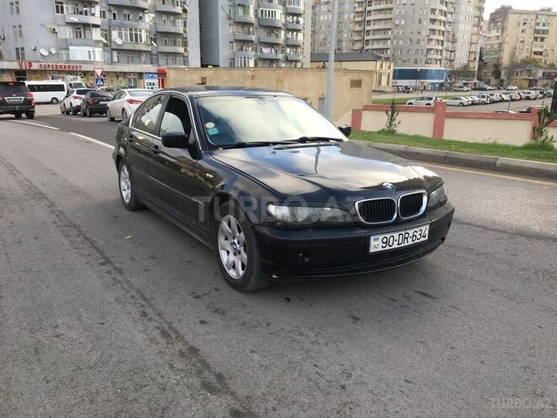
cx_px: 278
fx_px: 467
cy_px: 209
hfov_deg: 61.7
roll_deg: -2.4
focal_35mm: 29
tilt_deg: -15.9
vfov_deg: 48.2
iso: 25
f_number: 2.2
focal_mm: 4.15
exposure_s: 1/361
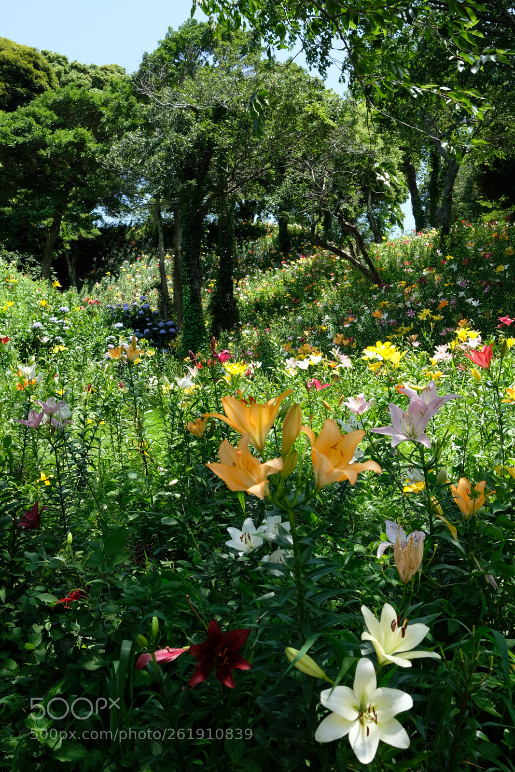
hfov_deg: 37.9
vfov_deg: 54.4
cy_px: 386
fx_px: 751
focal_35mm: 35
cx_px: 258
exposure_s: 1/110
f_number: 8
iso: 200
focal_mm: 23
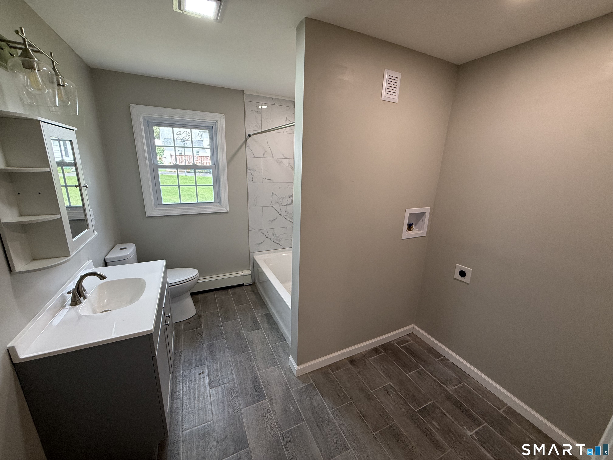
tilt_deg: -14.1
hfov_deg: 102.1
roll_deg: -1.8
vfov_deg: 85.7
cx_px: 306
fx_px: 248
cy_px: 230
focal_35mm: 14
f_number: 2.2
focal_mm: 2.22
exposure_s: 1/120
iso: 200
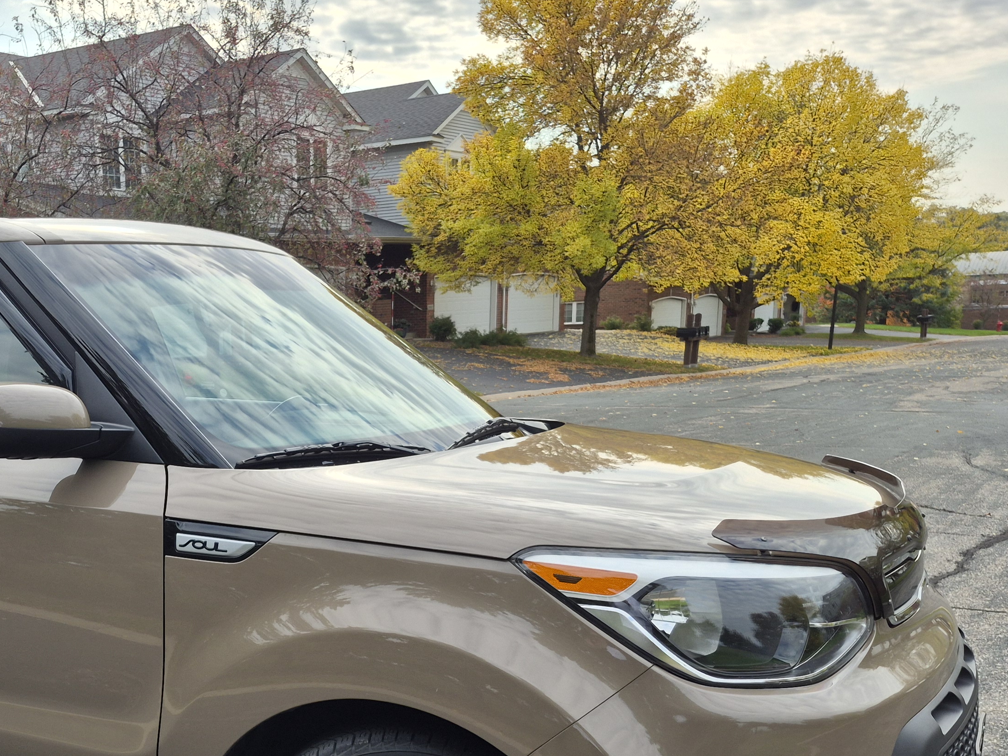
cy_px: 648
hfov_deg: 43.1
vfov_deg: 33.0
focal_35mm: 42
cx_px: 226
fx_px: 1223
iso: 25
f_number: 1.8
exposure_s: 1/1844
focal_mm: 5.4
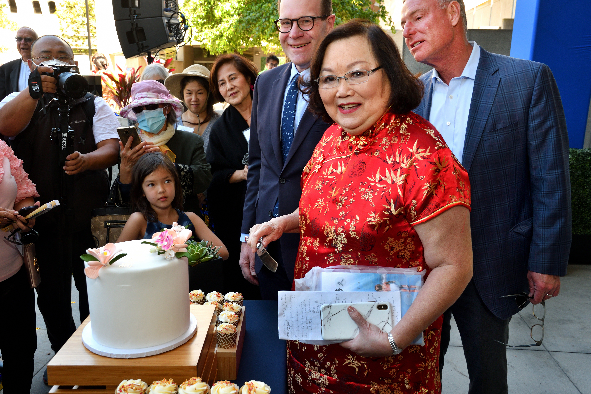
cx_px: 296
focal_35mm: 33
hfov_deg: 57.2
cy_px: 197
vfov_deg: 40.0
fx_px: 542
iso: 400
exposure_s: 1/125
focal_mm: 22
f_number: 5.6
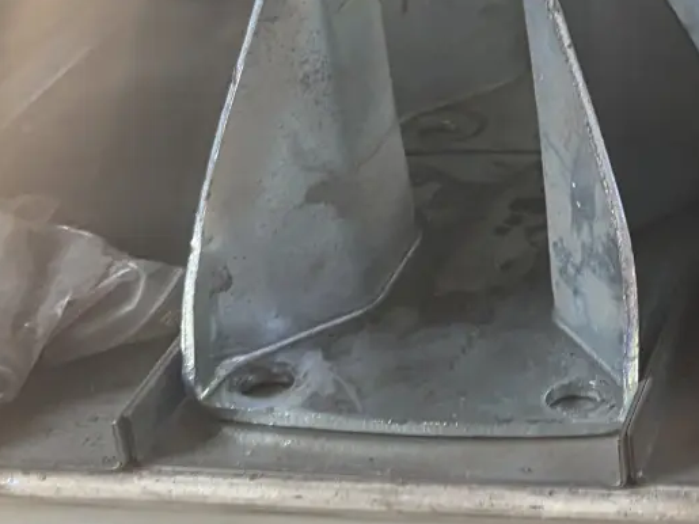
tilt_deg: -25.6
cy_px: 38
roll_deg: +0.3
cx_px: 931
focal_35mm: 97
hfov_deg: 18.7
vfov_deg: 15.0
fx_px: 1958
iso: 125
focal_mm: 5.96
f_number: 1.6
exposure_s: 1/72
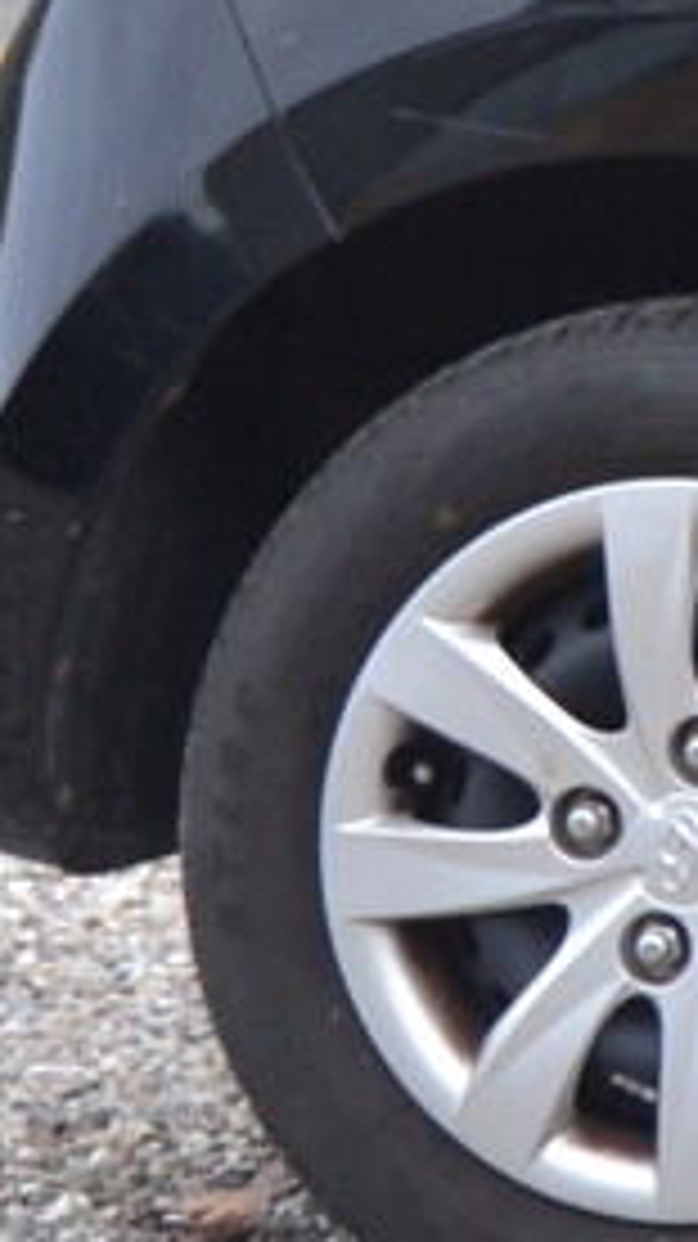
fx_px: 8290
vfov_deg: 8.5
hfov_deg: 4.3
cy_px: -117
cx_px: 3305
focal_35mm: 252
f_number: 5
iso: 400
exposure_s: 1/100
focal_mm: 23
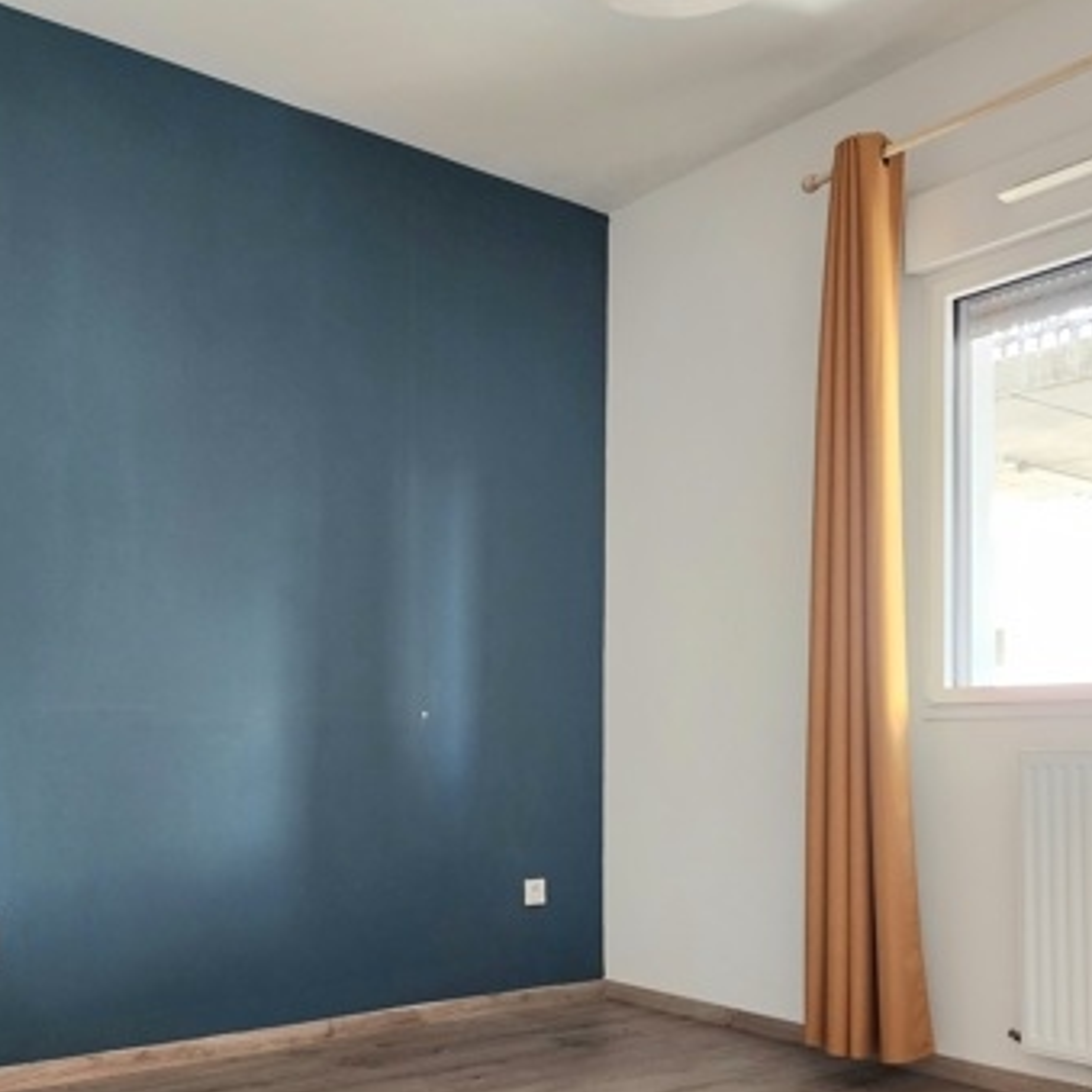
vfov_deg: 45.3
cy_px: 731
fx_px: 1285
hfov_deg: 46.0
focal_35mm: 36
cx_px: 509
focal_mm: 6.4
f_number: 1.8
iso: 400
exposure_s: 1/120
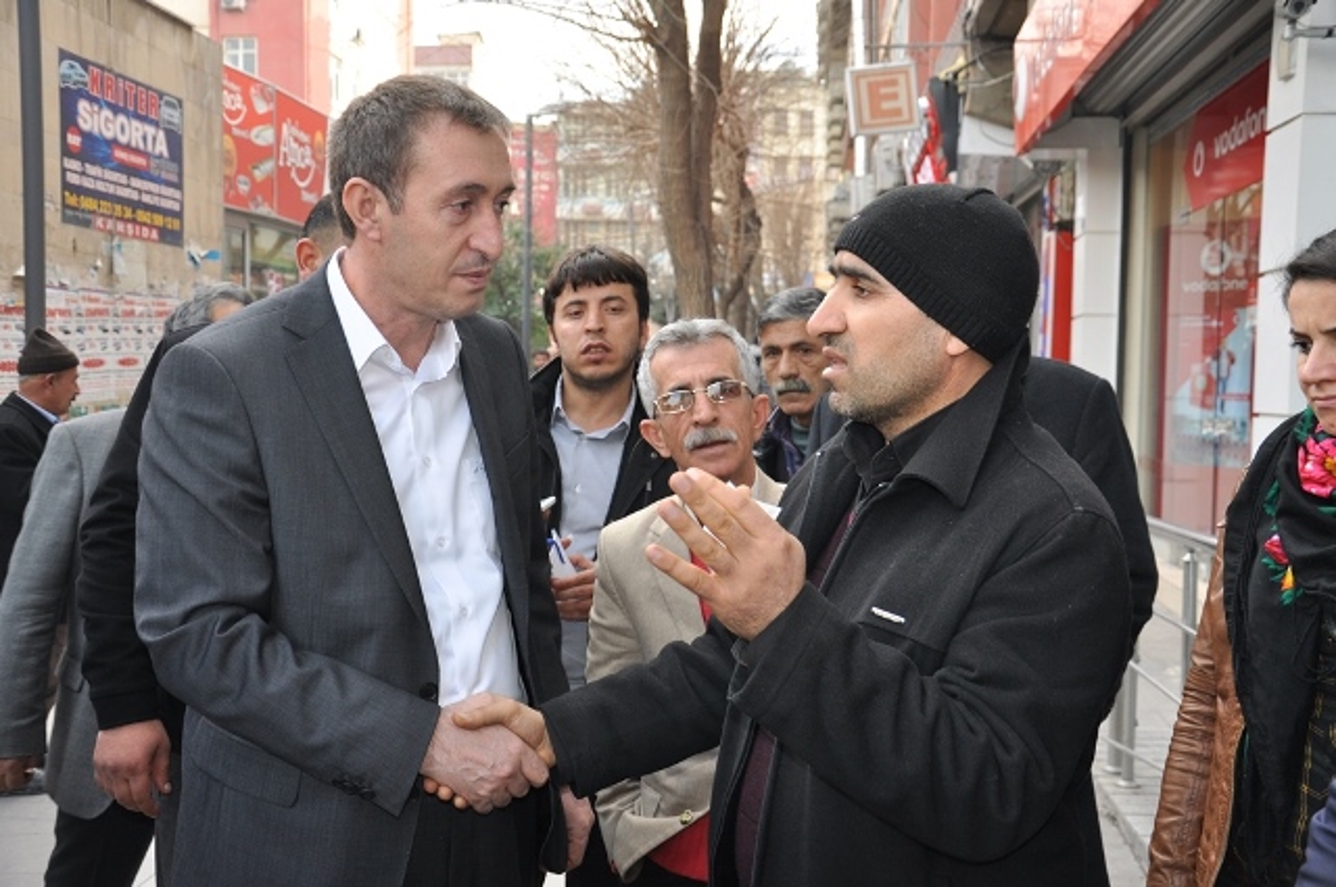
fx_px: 1390
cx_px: 668
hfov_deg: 51.3
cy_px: 444
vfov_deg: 35.4
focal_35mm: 38
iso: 400
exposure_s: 1/160
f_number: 4
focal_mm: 25
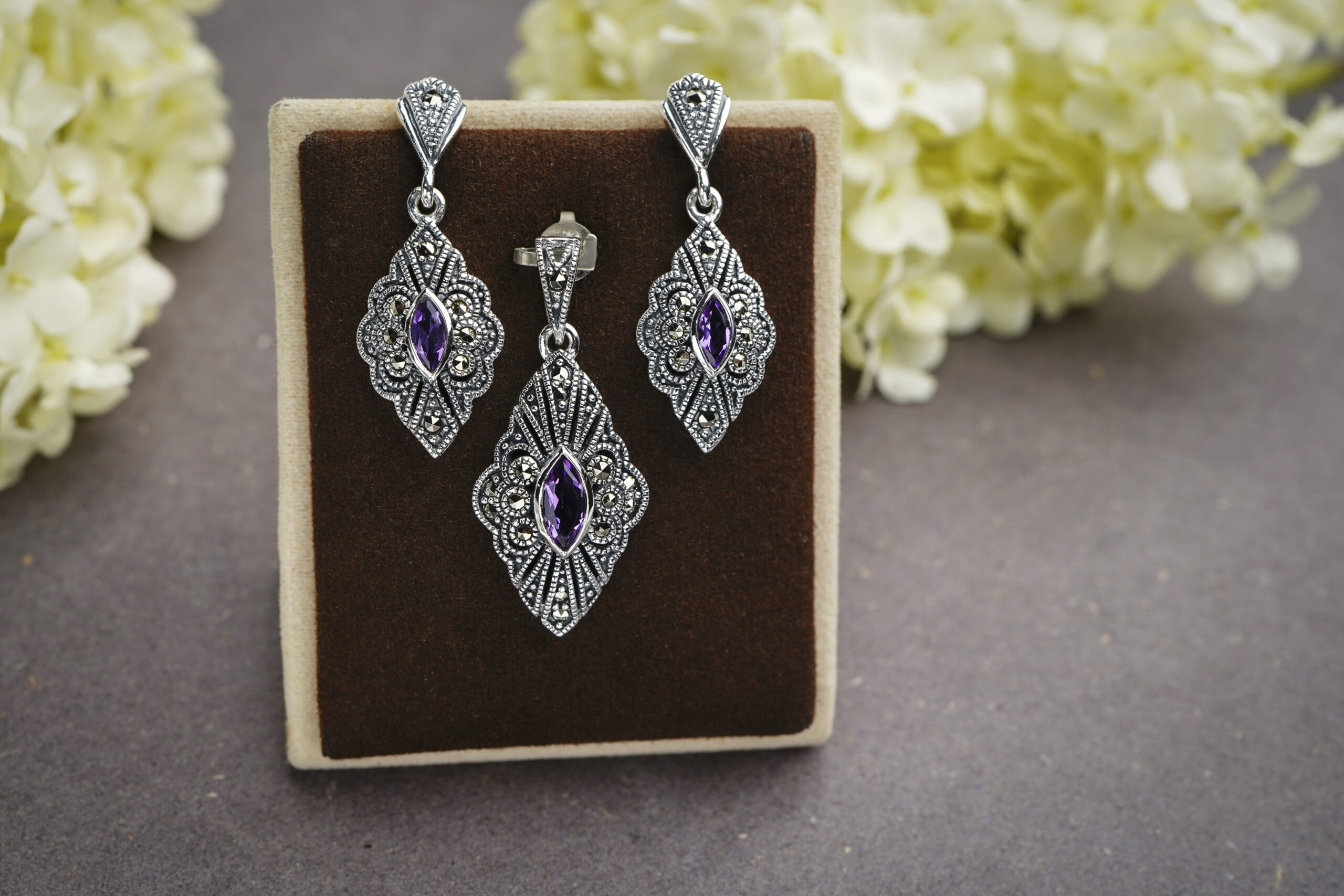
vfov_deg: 27.0
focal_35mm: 50
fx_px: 1867
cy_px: 448
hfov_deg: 39.6
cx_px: 672
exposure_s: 1/40
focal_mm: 50
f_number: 9
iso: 250
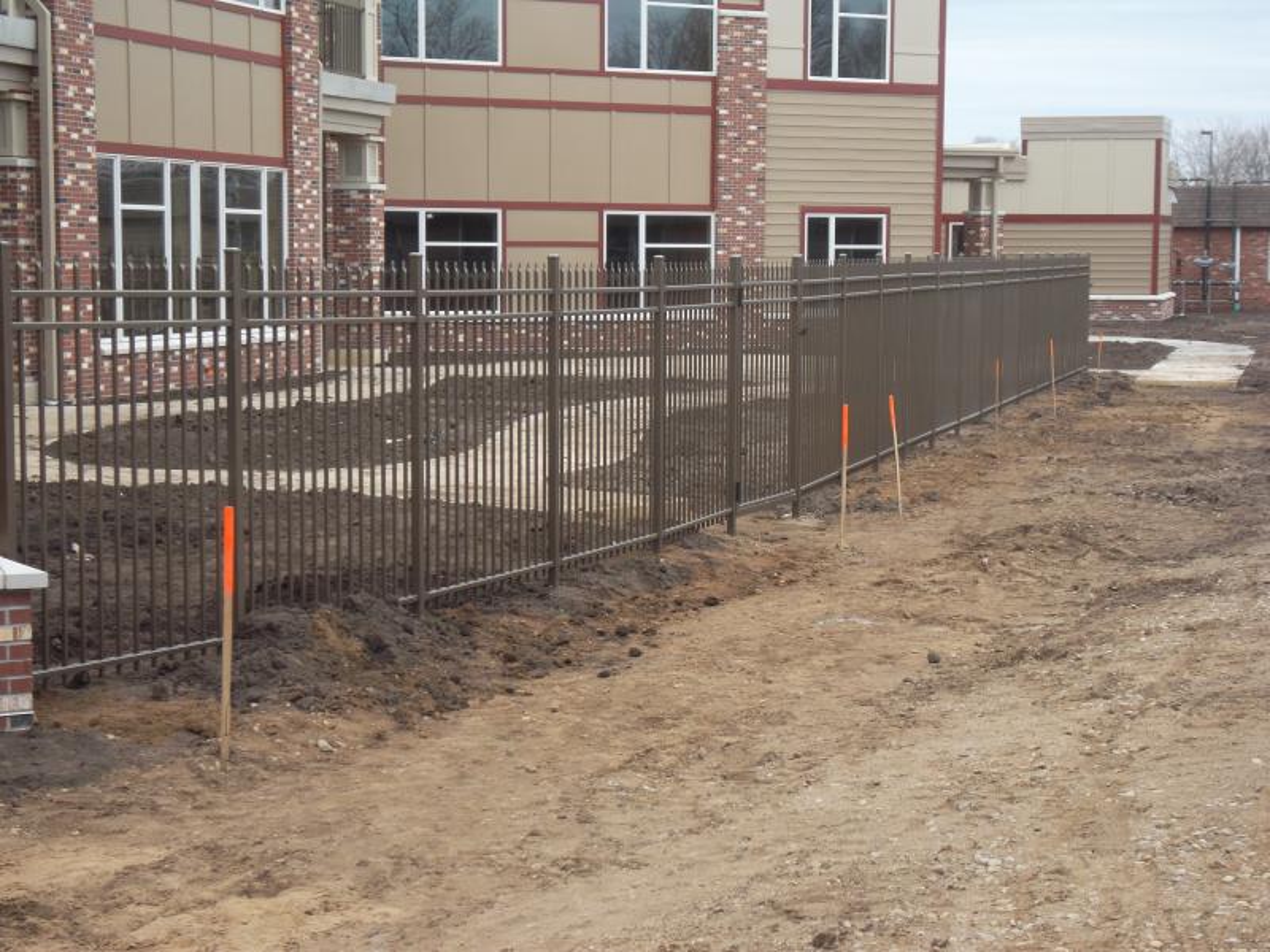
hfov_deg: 26.3
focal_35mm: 74
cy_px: 476
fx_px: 2715
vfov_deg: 19.9
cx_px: 635
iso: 80
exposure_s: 1/125
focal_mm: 13.2
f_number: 3.9
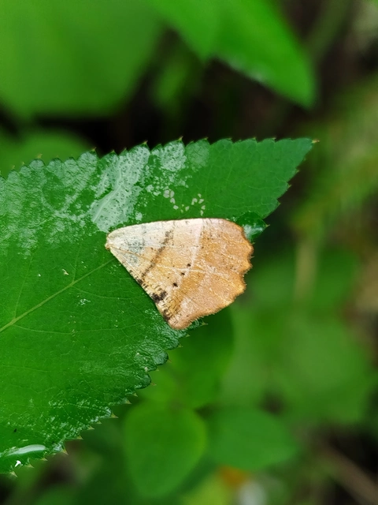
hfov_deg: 26.6
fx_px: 801
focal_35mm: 55
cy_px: 252
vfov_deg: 34.9
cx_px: 189
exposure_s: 1/100
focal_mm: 5.31
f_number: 1.7
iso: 64
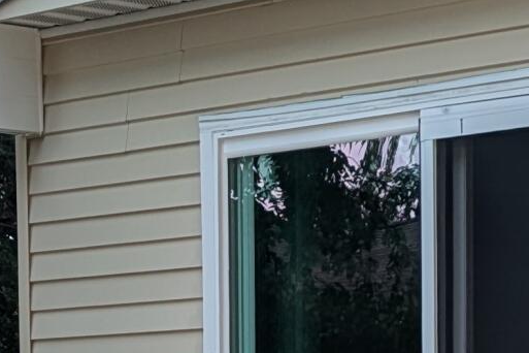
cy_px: 682
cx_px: 253
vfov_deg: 8.6
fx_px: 2233
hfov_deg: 13.5
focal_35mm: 152
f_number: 1.89
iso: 44
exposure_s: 1/1653
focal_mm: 5.43
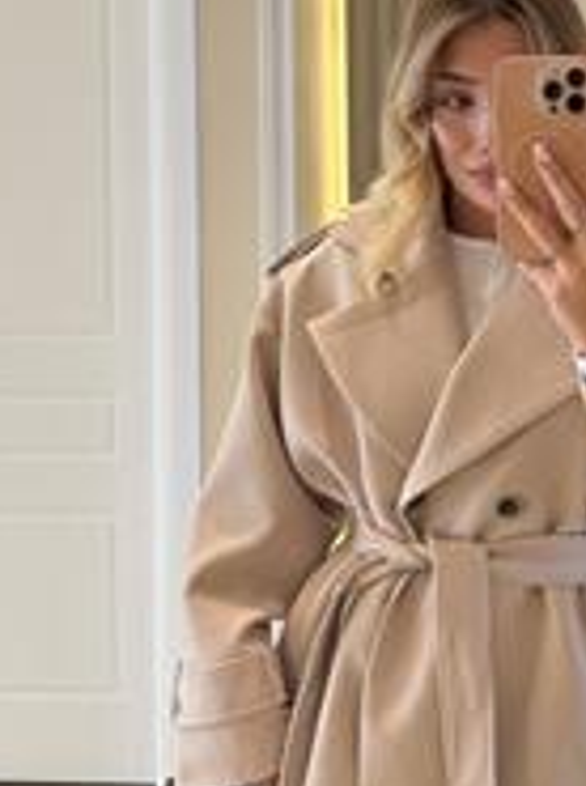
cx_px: 514
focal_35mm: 52
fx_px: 1178
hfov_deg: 27.1
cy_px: 302
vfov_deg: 36.7
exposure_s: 1/90
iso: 200
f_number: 1.78
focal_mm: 6.76
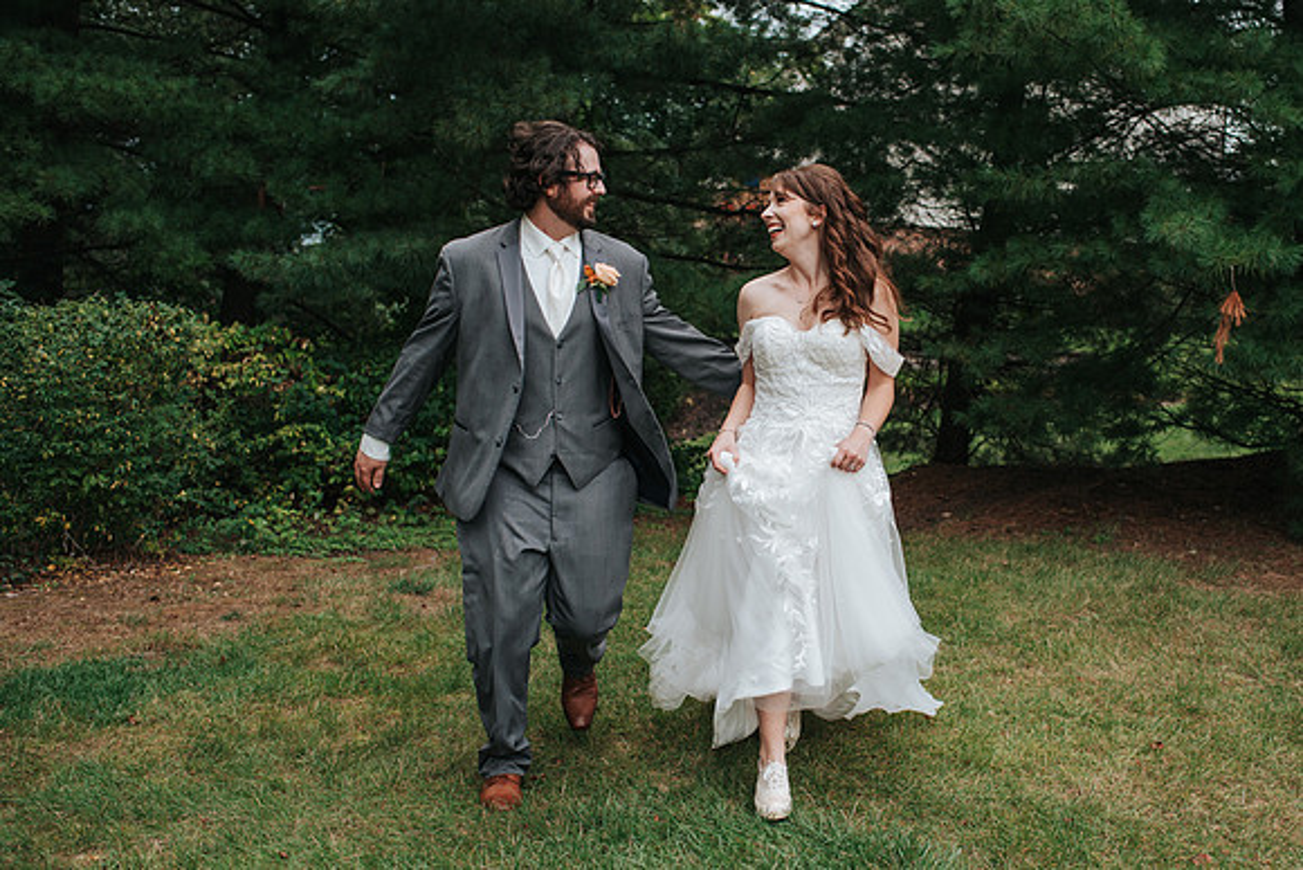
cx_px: 772
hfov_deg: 45.8
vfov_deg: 31.6
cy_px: 471
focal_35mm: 42
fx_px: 1534
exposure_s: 1/1000
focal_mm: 35
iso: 320
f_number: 3.2
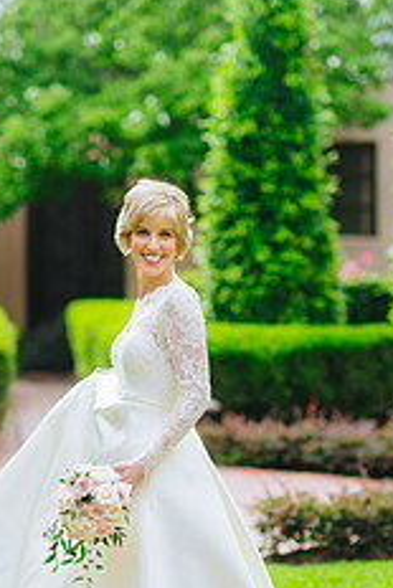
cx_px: 177
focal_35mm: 165
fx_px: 2698
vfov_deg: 12.4
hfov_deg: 8.3
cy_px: 416
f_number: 2
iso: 100
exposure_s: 1/1000
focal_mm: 85
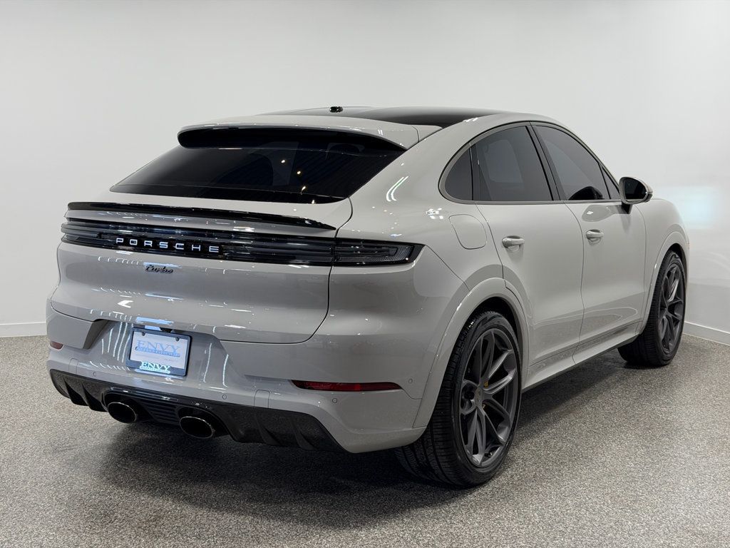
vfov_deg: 30.3
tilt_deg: -7.6
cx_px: 365
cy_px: 274
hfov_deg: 39.7
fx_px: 1012
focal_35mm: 48
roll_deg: -1.1
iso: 50
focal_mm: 6.76
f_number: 1.78
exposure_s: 1/218
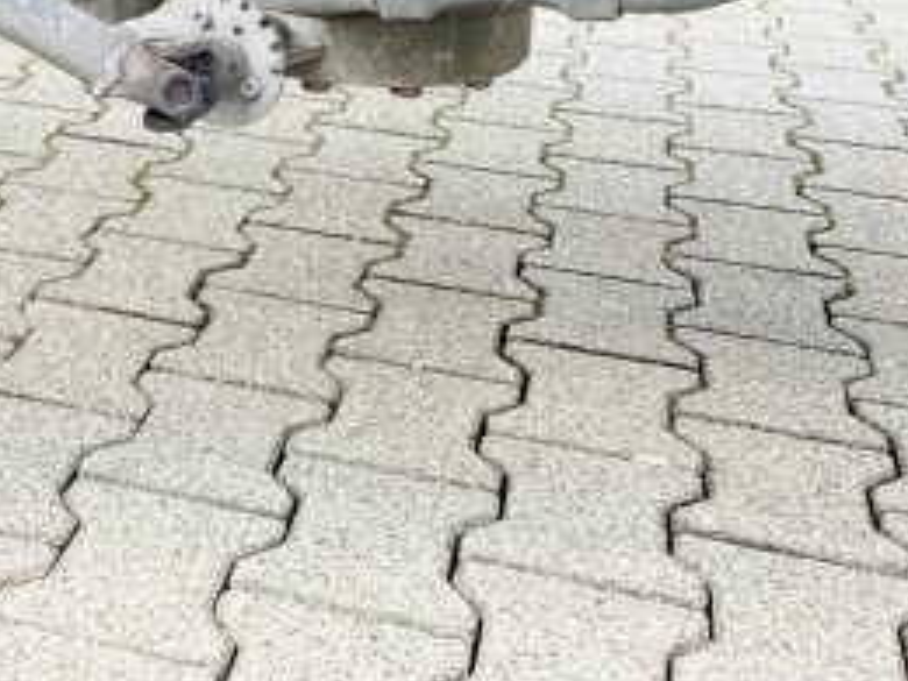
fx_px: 1679
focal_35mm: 64
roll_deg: -2.7
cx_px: 42
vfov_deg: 21.4
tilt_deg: -7.5
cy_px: -122
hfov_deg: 28.7
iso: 32
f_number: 1.5
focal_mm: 5.7
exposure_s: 1/136
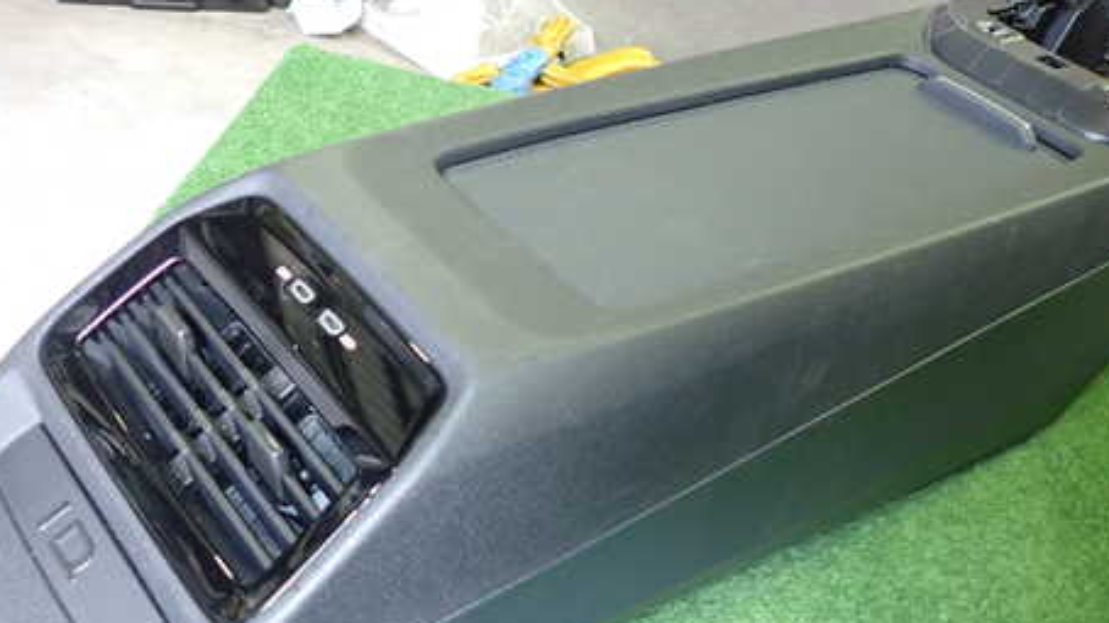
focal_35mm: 36
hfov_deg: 55.3
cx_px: 547
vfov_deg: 32.2
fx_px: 1058
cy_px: 464
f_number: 2
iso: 500
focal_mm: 4.5
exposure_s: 1/30
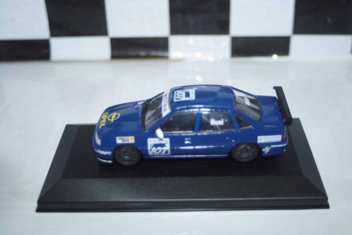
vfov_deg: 25.8
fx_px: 513
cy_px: 118
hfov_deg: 37.9
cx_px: 176
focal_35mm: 52
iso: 125
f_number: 4
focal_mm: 35
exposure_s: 1/125
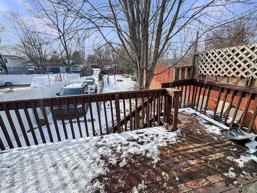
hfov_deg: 102.1
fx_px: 104
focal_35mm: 14
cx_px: 128
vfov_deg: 85.7
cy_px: 96
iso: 40
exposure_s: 1/756
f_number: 2.2
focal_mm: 2.22
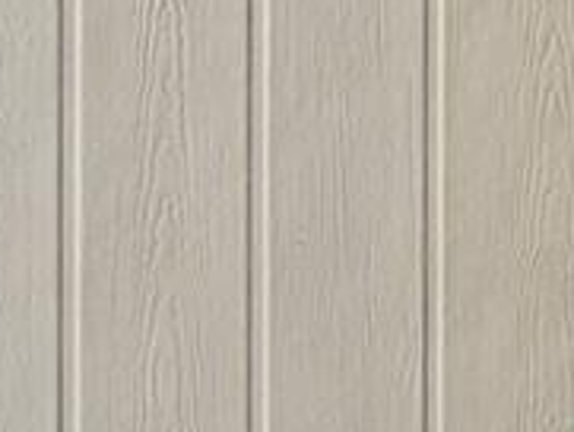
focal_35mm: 144
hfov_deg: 8.6
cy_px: 307
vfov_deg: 10.3
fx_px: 2389
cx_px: 2137
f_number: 8
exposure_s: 1/200
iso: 1000
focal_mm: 17
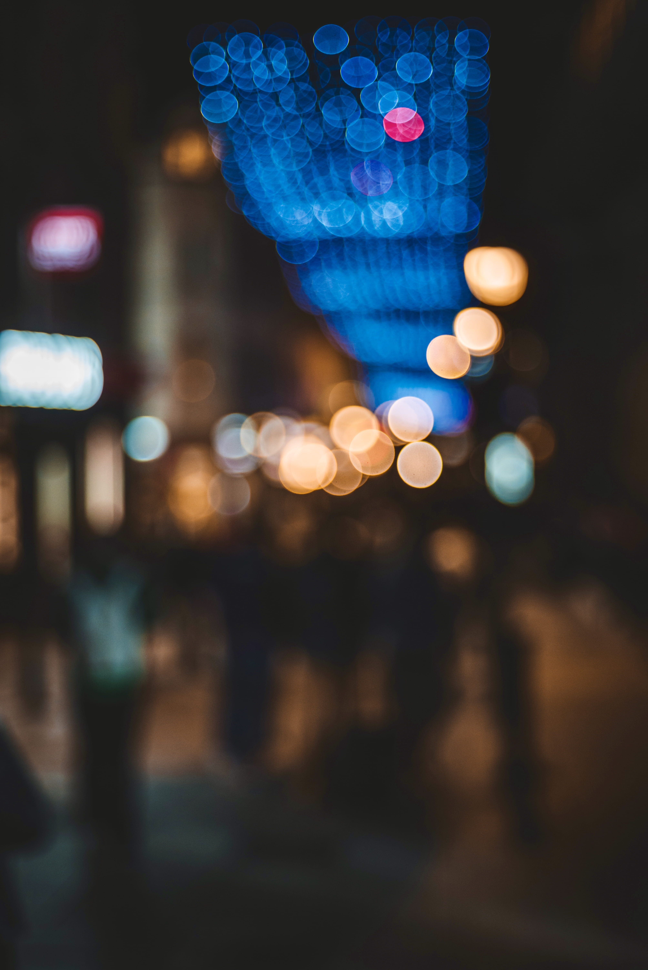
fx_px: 1349
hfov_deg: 27.0
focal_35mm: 50
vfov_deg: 39.6
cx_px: 324
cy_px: 485
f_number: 1.8
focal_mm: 50
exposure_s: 1/125
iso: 400
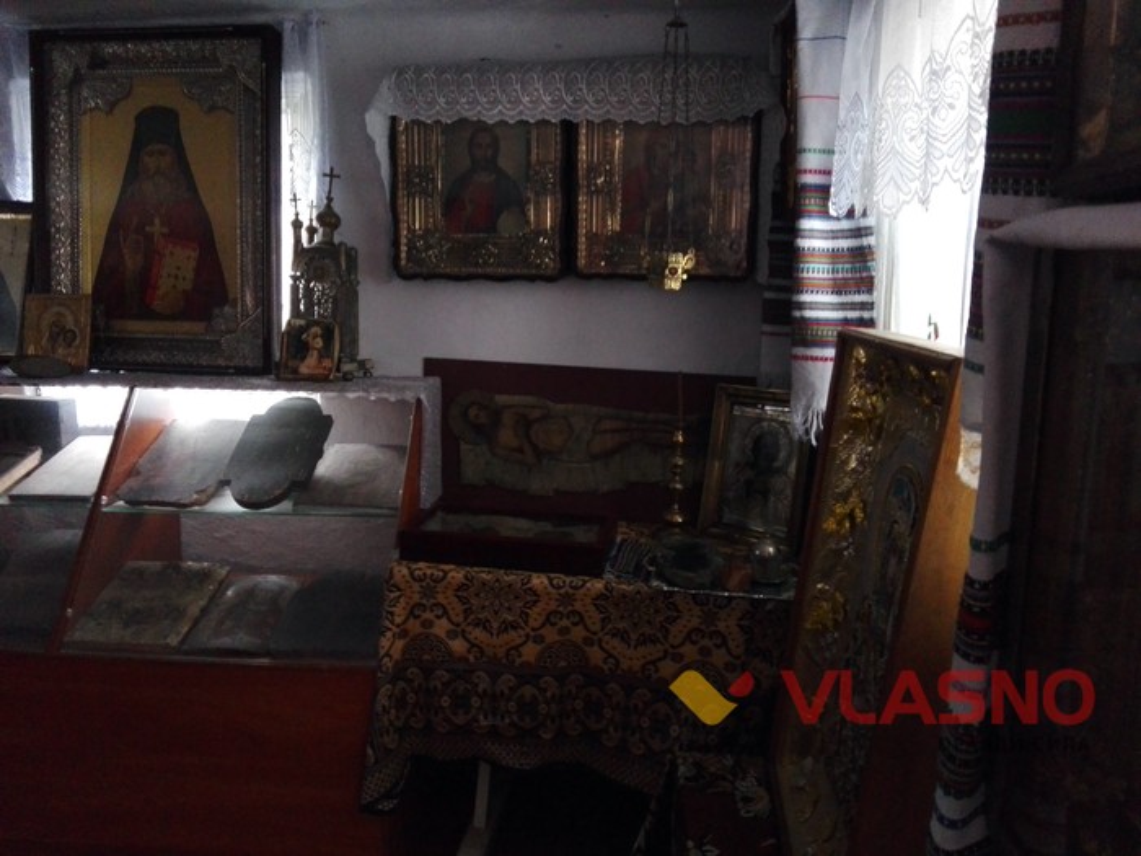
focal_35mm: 27
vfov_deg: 51.4
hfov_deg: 65.3
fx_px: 890
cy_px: 428
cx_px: 570
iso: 770
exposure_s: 1/33
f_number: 2
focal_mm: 3.68
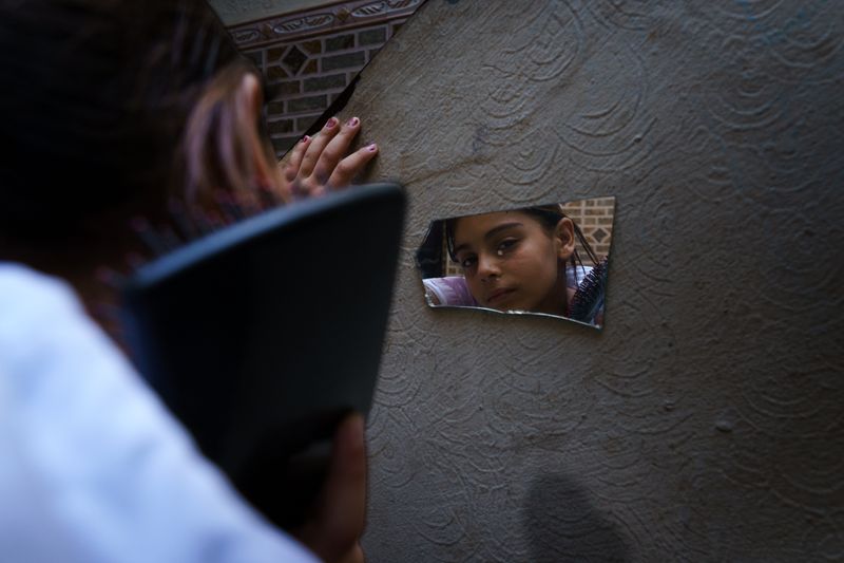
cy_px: 282
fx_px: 588
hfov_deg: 71.3
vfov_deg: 51.1
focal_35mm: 25
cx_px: 422
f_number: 5.6
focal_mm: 25.1
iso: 1250
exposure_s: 1/250
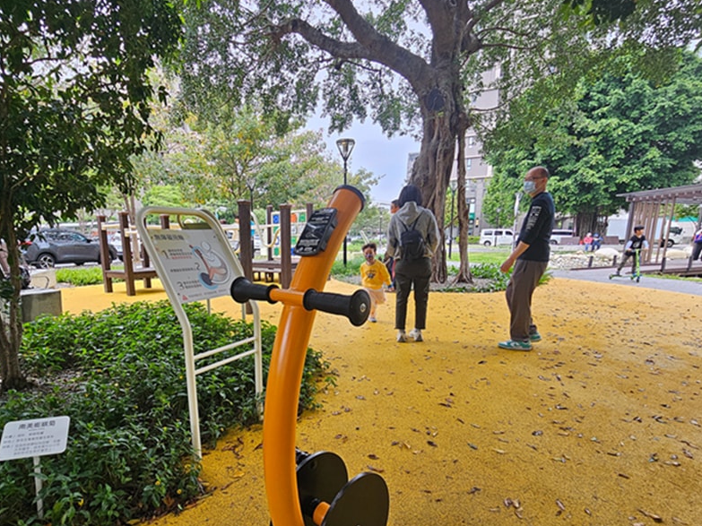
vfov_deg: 73.9
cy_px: 316
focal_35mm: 17
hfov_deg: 90.3
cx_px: 295
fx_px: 345
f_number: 2.2
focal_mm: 2.2
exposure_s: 1/225
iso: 50
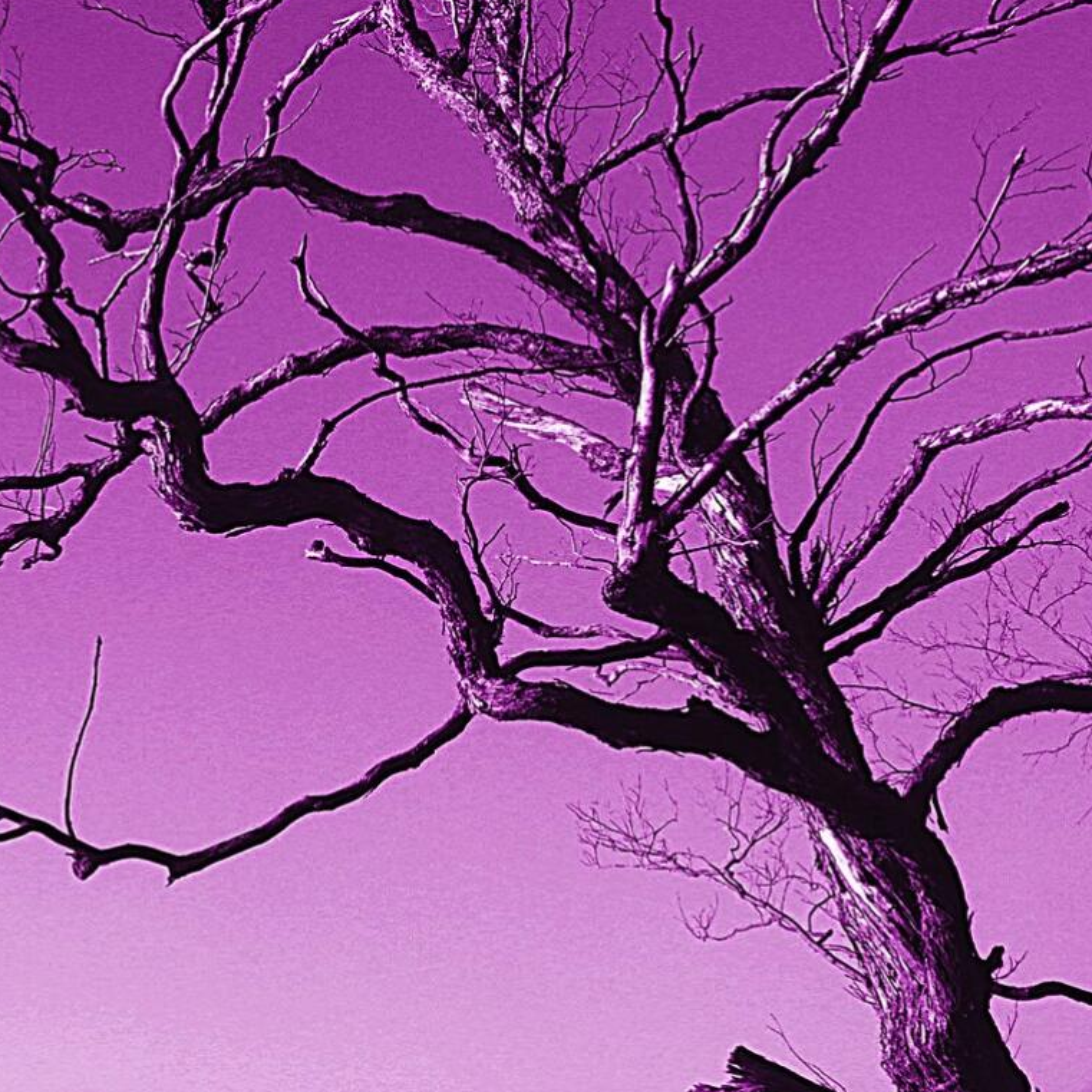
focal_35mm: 50
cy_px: 541
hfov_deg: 33.8
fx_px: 1785
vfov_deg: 34.0
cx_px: 382
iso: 64
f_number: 8
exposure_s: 1/45
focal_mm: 8.72
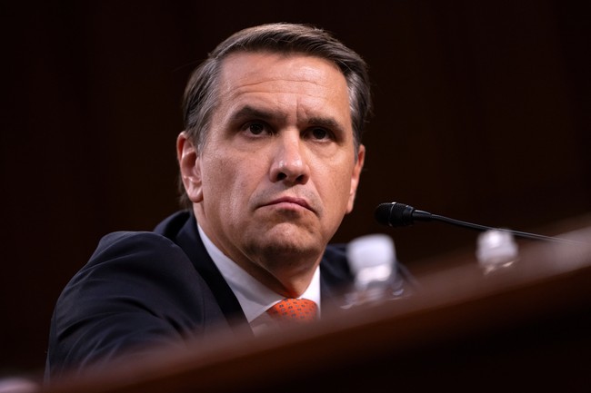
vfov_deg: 6.9
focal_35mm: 200
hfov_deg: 10.3
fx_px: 3282
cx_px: 296
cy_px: 196
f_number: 2.8
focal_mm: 200
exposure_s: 1/640
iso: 4000
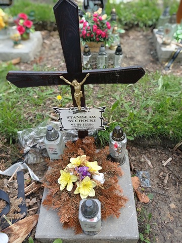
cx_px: 91
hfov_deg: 49.7
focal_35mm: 28
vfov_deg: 63.4
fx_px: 196
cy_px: 122
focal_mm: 4.74
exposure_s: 1/461
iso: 100
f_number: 1.79
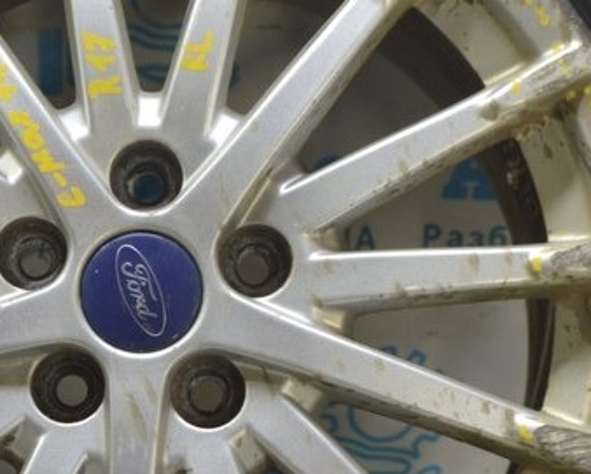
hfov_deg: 21.0
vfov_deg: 17.2
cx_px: 91
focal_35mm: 89
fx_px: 1565
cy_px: 288
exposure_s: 1/20
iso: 400
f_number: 5.6
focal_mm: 21
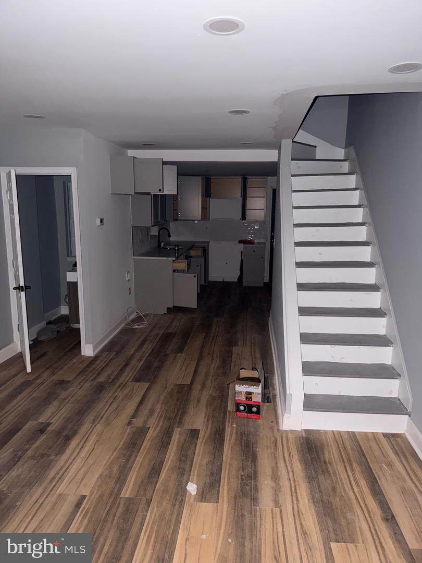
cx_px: 211
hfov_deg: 56.8
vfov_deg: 71.6
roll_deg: -0.2
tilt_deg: -11.2
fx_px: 390
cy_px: 282
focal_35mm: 24
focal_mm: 6.76
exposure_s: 1/4
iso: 320
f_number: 1.78
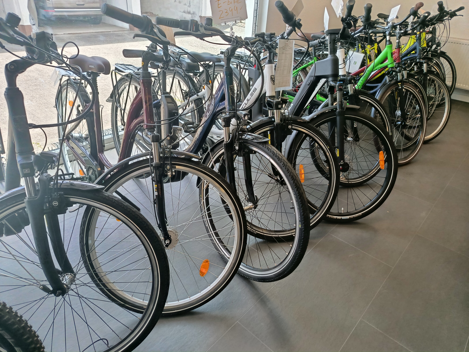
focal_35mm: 24
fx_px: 325
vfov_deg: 56.8
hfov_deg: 71.6
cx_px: 234
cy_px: 176
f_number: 1.7
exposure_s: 1/100
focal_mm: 5.24
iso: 195
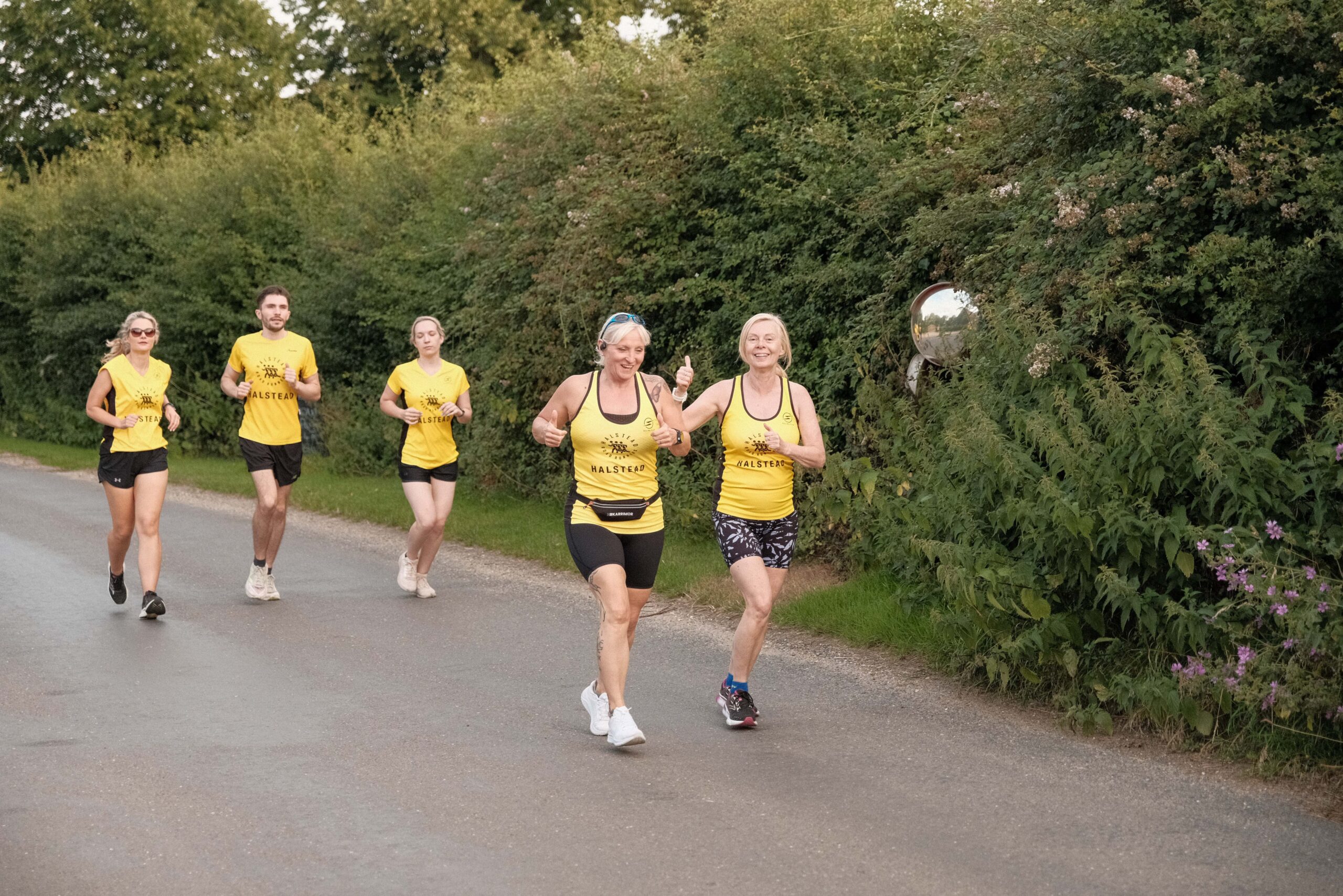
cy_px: 448
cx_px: 672
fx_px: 3096
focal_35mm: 83
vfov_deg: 16.5
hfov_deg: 24.5
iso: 2000
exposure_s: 1/1600
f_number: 2.8
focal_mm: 55
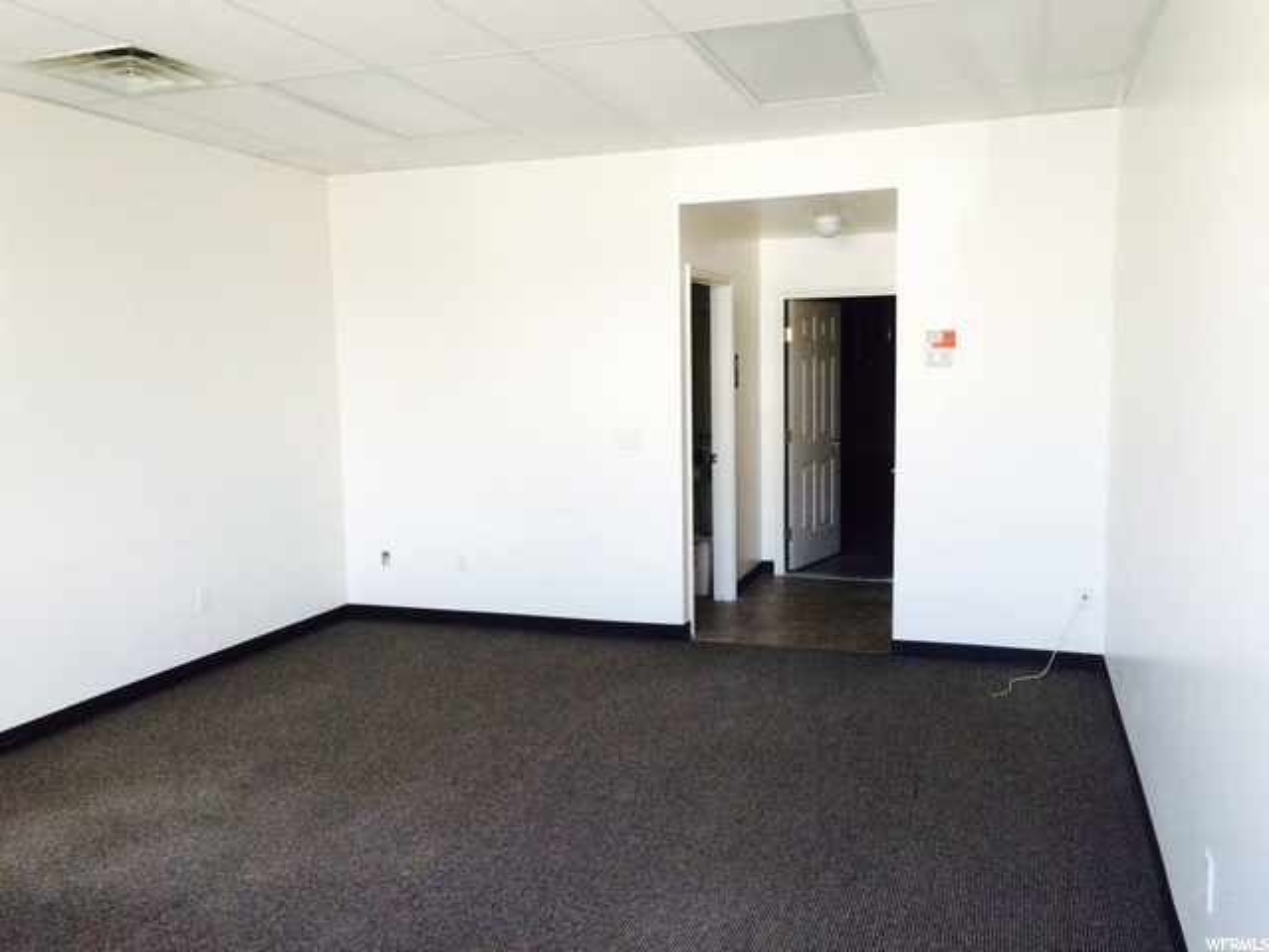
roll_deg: +1.0
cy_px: 476
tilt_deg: -4.7
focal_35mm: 29
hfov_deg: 61.7
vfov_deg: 48.2
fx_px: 1063
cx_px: 634
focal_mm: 4.15
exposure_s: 1/30
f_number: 2.2
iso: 64
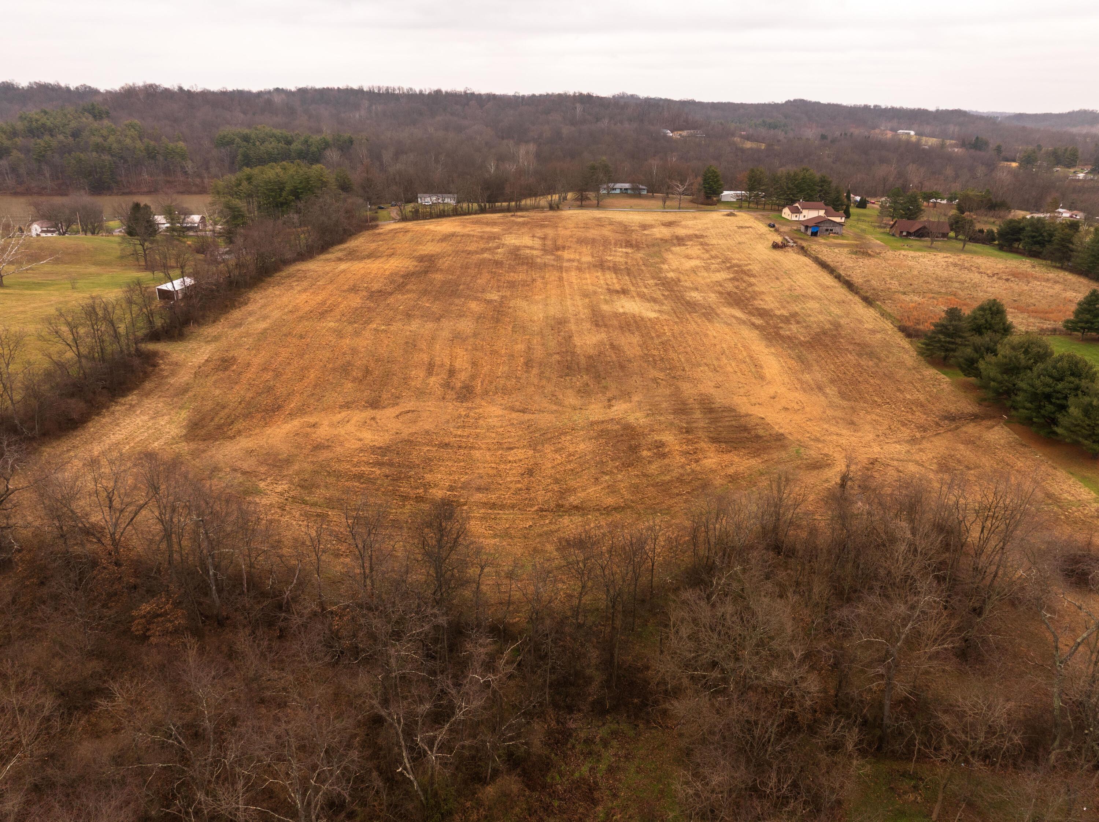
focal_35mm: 24
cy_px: 411
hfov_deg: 71.6
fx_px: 761
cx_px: 550
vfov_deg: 56.8
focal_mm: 12.29
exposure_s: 1/240
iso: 140
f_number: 2.8
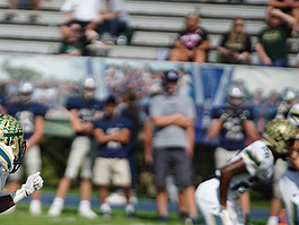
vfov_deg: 2.9
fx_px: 4485
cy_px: 214
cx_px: -8
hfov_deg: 3.8
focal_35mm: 519
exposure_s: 1/8000
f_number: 2.8
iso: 400
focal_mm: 247
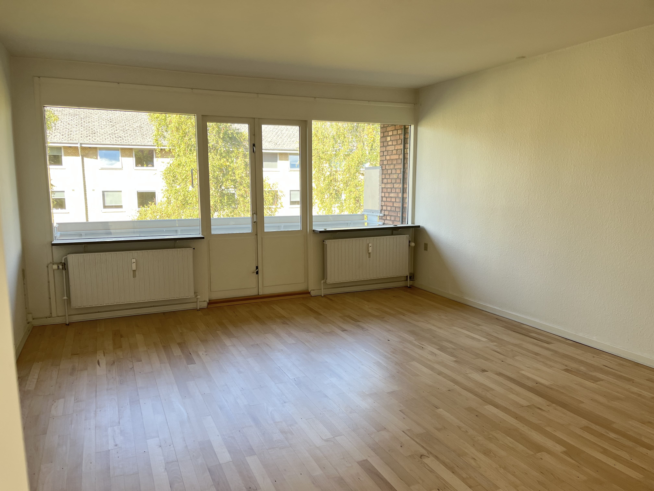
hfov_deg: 67.3
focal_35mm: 26
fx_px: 491
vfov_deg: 53.1
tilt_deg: -8.2
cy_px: 246
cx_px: 327
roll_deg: +1.3
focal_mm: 5.1
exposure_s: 1/122
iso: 50
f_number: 1.6
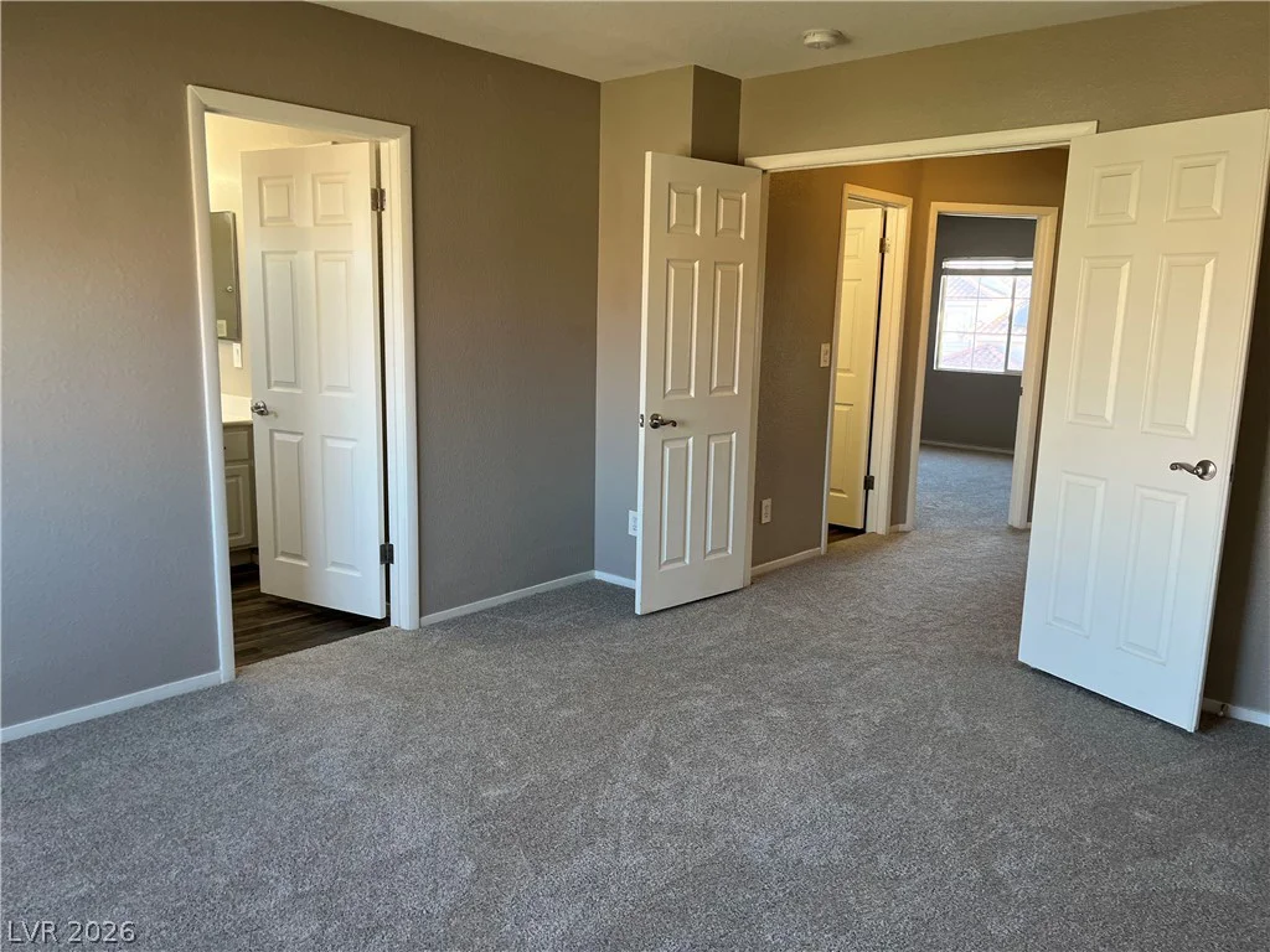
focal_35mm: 26
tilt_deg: -10.4
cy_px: 476
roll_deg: -2.6
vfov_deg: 53.1
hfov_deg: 67.3
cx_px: 635
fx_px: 954
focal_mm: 5.1
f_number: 1.6
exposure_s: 1/120
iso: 125
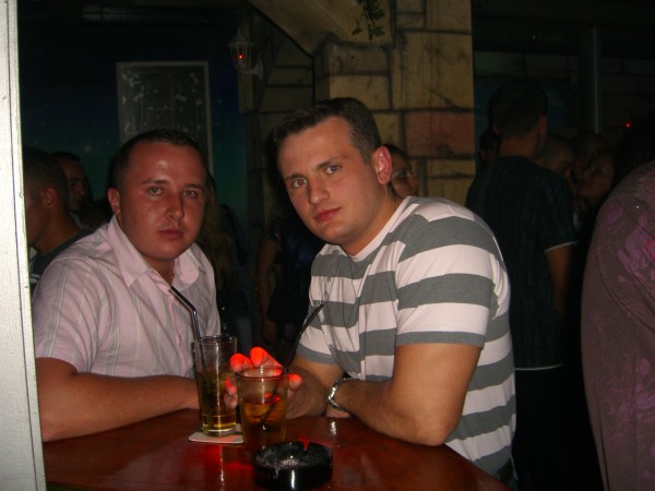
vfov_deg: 37.7
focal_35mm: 38
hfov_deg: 49.0
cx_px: 328
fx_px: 719
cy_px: 246
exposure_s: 1/60
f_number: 2.8
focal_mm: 7.9
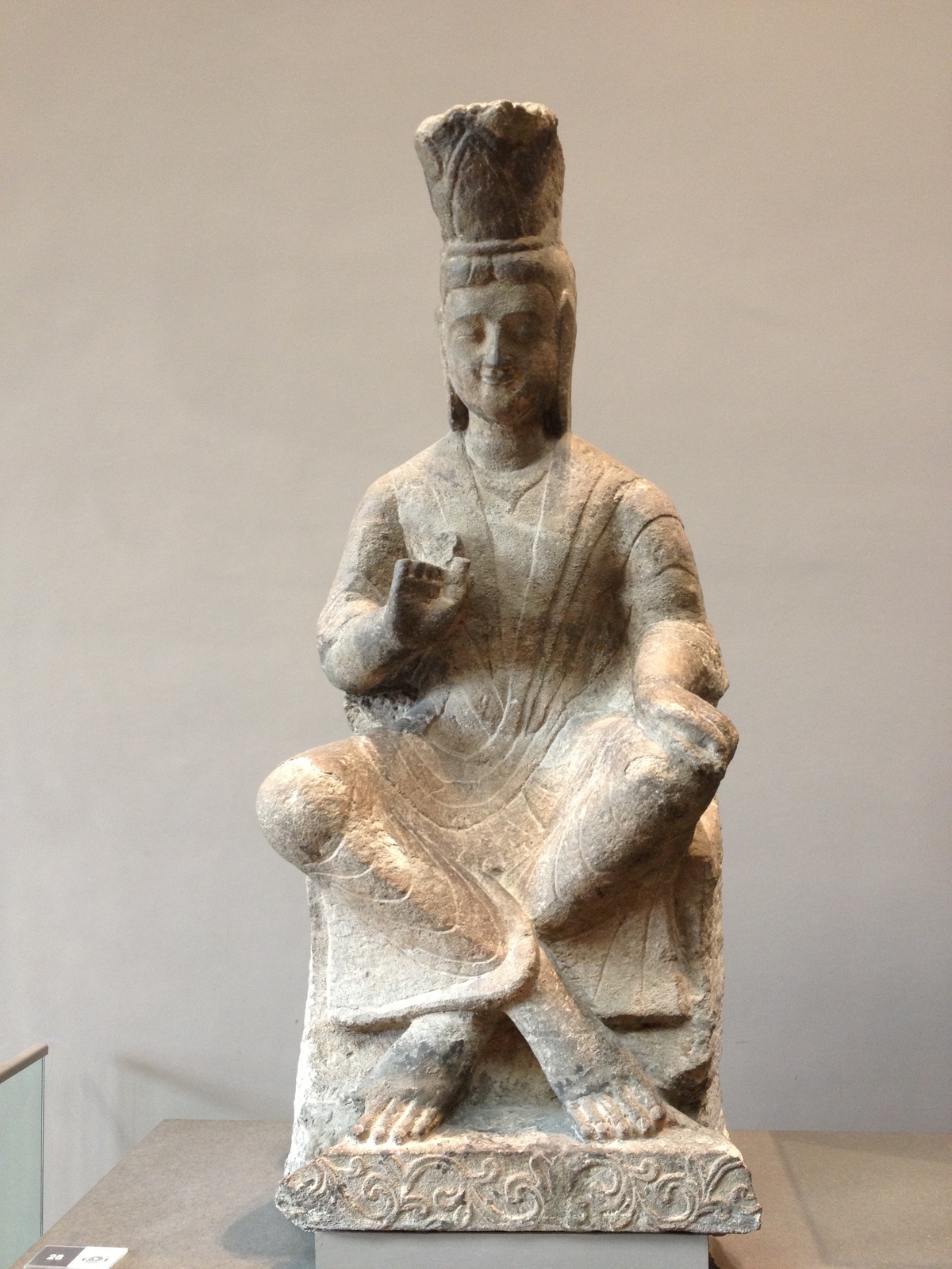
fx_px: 1283
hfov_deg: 40.7
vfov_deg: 52.6
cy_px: 634
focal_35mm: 35
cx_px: 476
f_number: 2.4
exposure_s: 1/20
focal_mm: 4.28
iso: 125
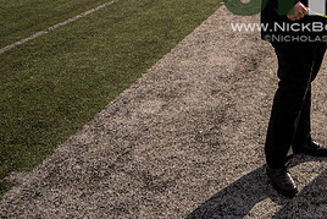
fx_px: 473
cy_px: -17
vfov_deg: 24.4
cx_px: 315
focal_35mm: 52
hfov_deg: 35.1
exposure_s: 1/2000
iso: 125
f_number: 4
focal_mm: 24
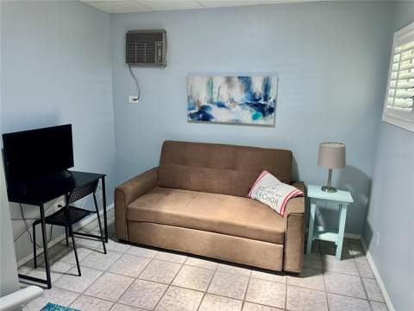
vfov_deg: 56.8
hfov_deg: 71.6
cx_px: 207
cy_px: 156
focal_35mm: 24
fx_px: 287
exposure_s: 1/60
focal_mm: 6.86
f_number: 1.78
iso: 200
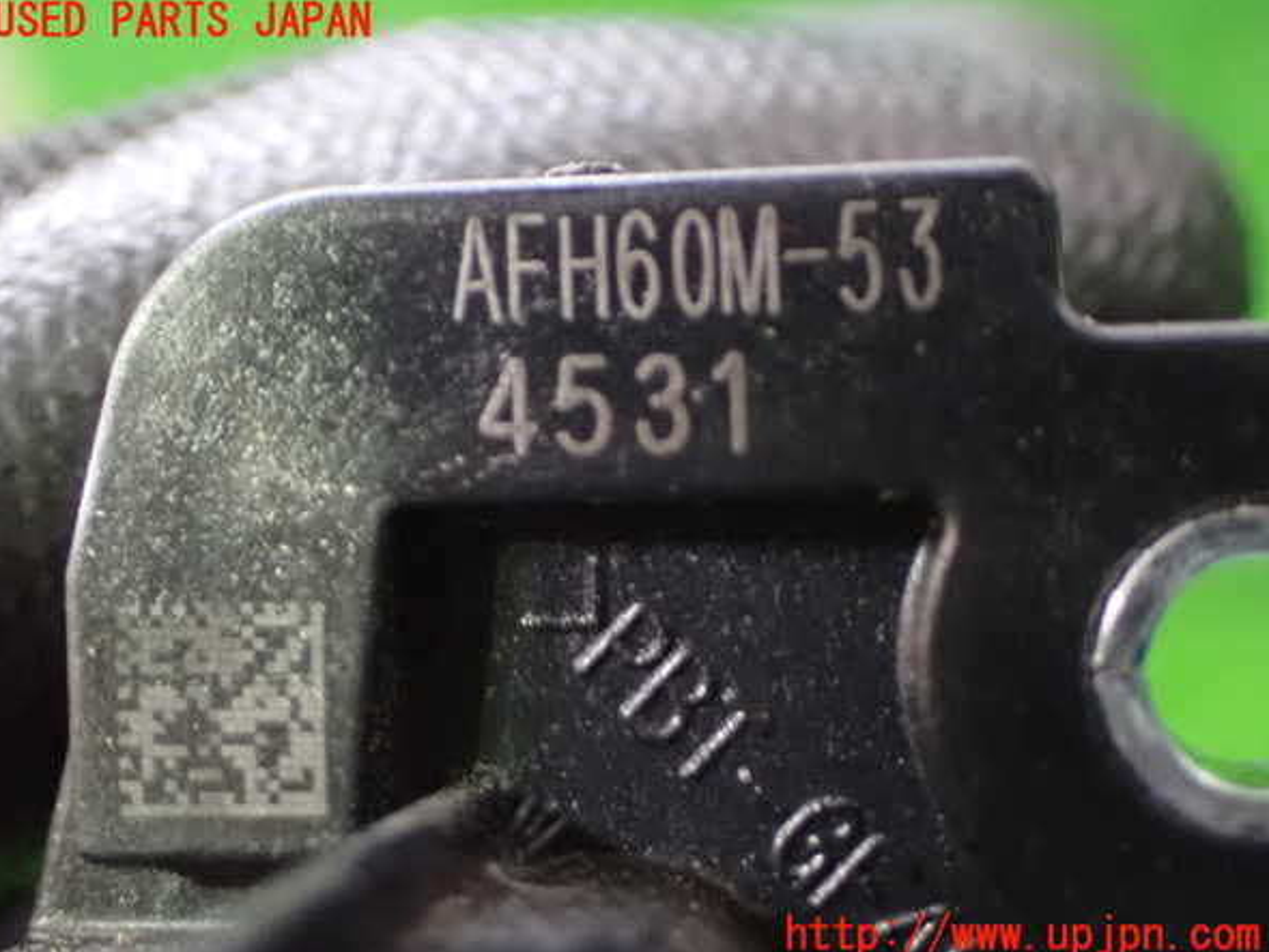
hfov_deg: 30.7
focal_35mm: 63
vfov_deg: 23.3
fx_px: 2310
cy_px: 479
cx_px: 626
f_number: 3.6
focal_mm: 11.09
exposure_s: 1/15
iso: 1600
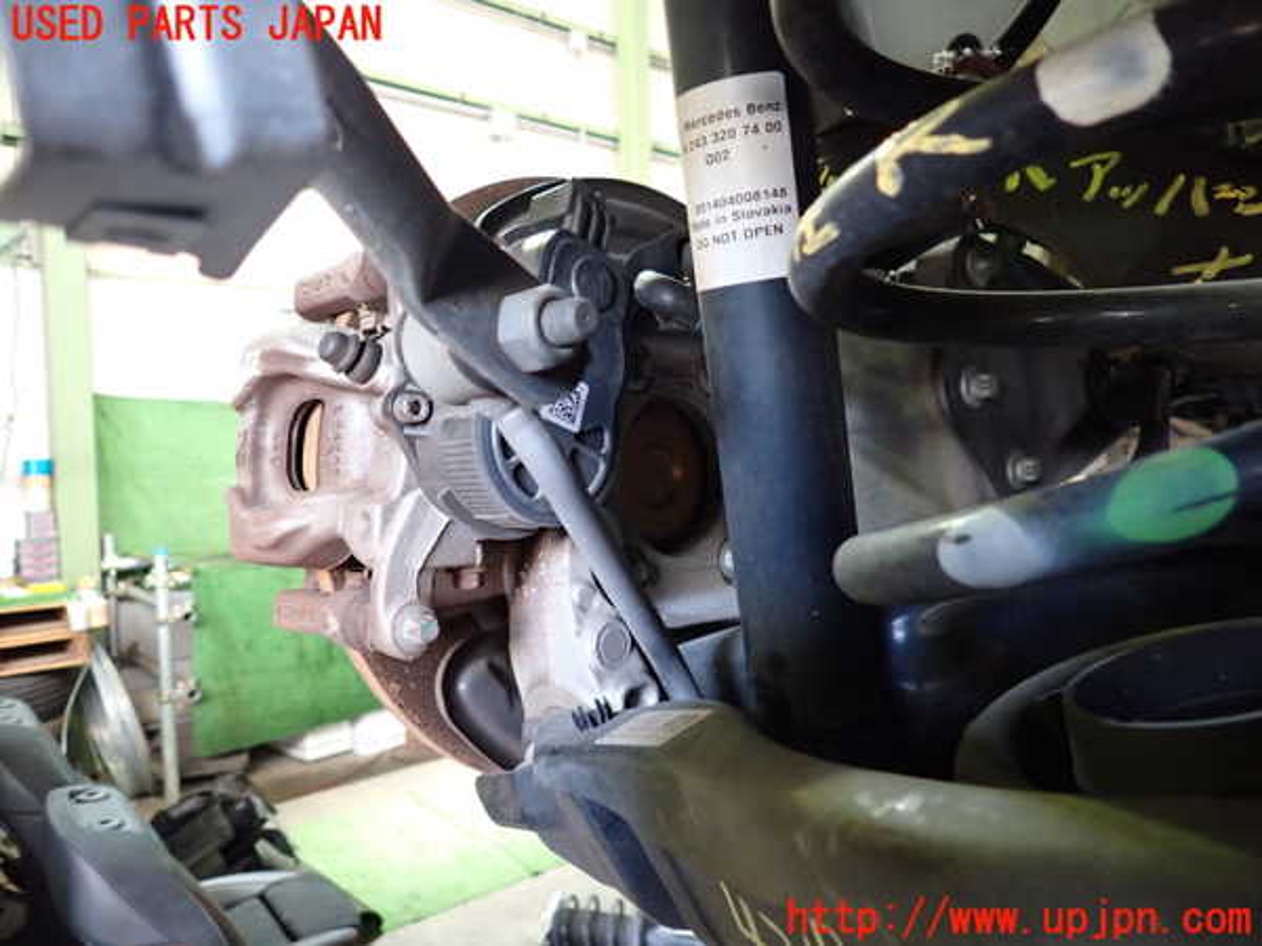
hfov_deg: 69.4
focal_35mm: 25
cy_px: 473
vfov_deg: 54.9
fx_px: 911
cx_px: 631
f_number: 2
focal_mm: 4.5
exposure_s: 1/30
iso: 640
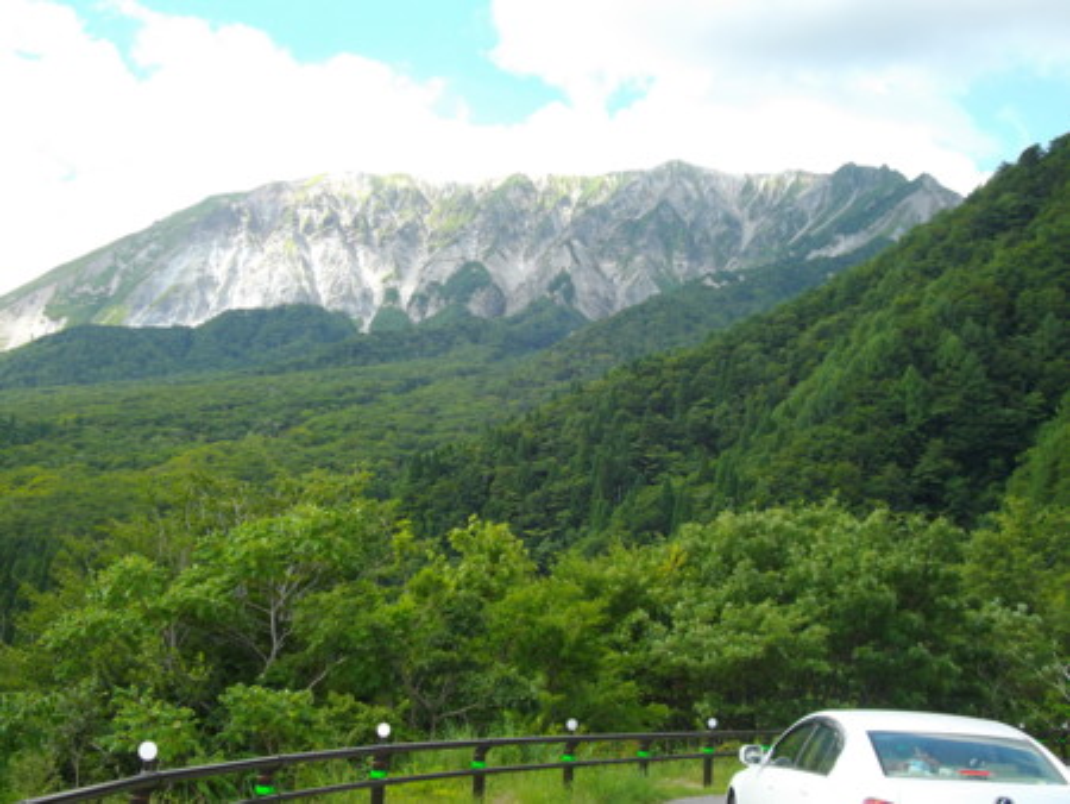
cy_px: 402
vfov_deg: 32.2
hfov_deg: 42.1
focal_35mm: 45
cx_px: 535
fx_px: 1392
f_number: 4.3
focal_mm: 8.2
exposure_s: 1/160
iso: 100
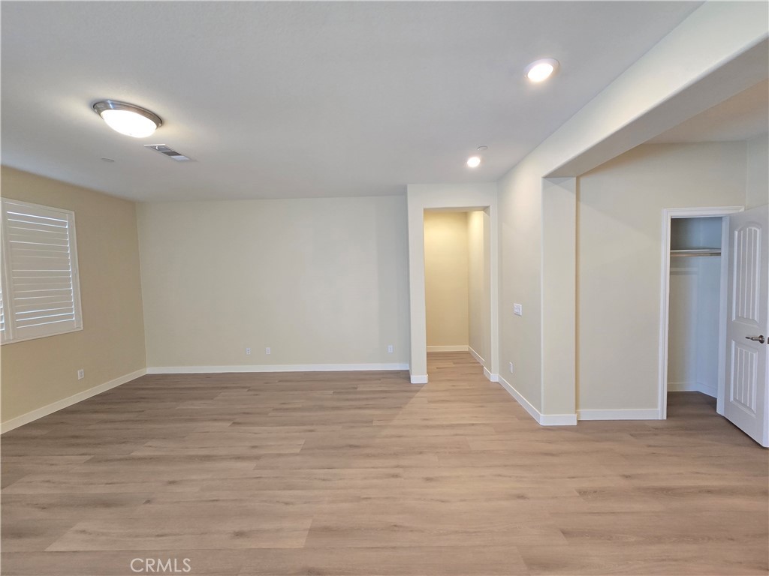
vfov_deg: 89.9
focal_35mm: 13
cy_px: 288
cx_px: 384
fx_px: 289
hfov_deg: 106.2
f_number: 2.2
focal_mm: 2.2
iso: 160
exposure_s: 1/60
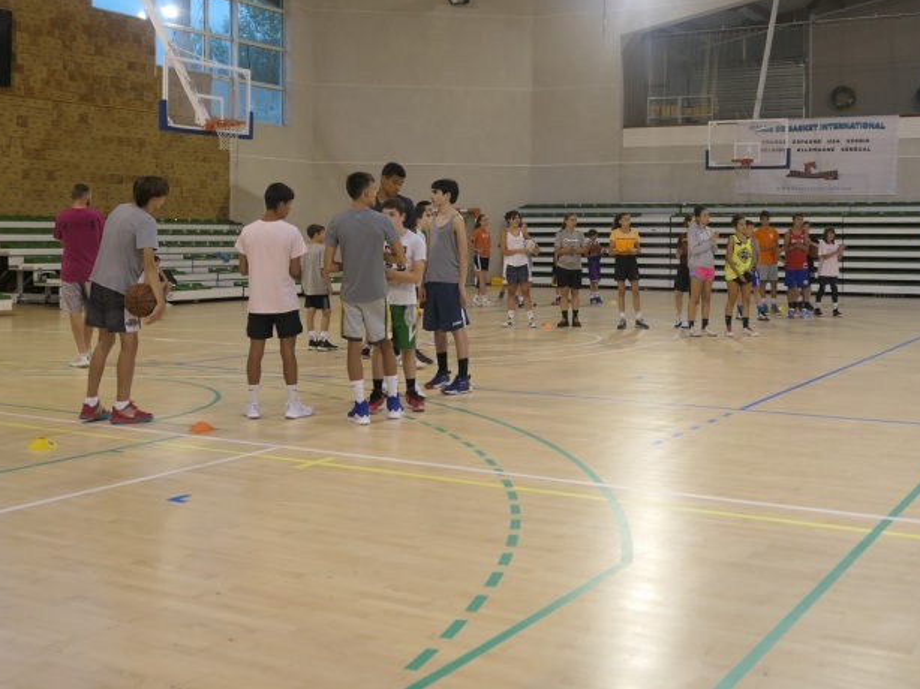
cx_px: 527
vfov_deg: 33.3
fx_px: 1142
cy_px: 241
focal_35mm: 43
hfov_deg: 43.7
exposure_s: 1/80
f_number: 2.5
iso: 200
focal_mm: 11.2
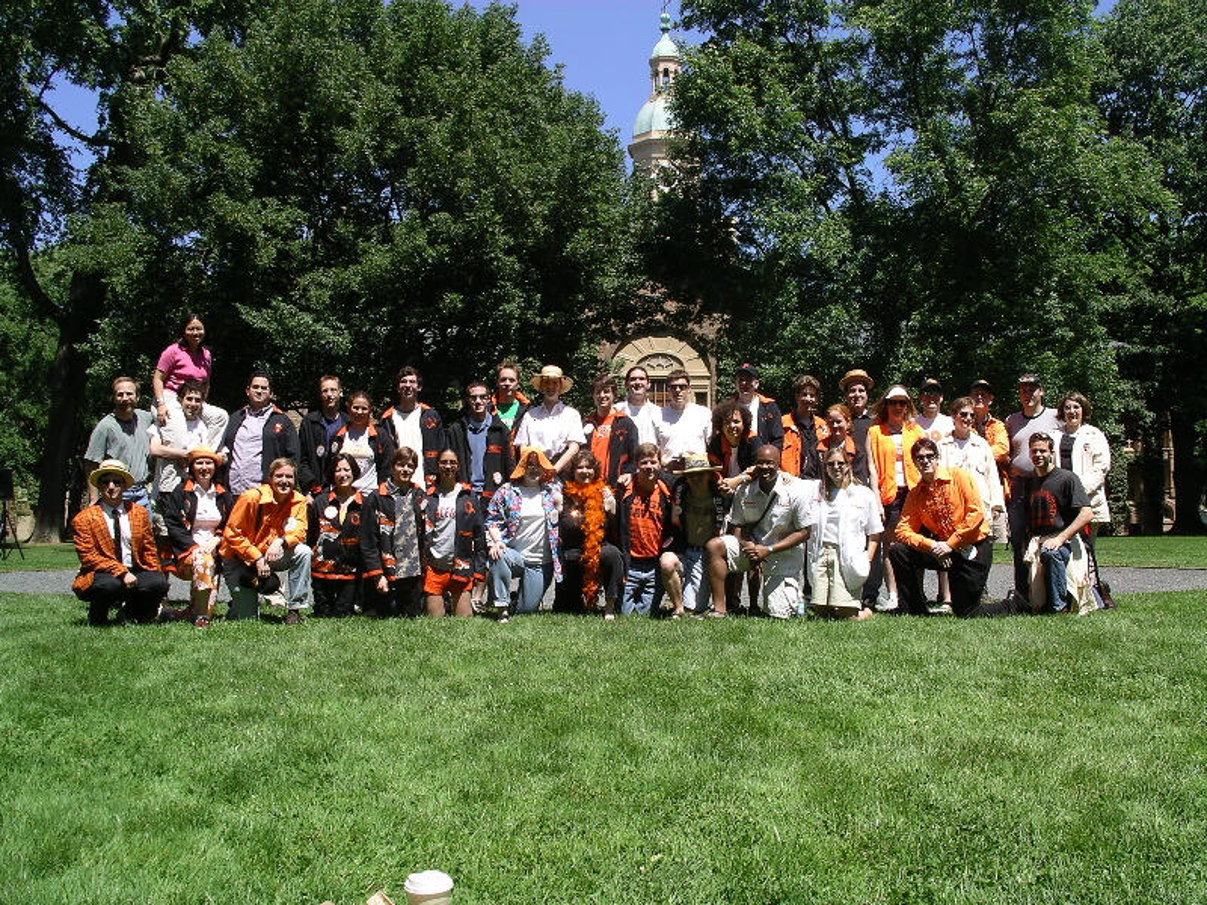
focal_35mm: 37
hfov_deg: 50.1
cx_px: 604
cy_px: 452
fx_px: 1290
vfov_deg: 38.7
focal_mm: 7.8
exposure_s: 1/382
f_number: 5
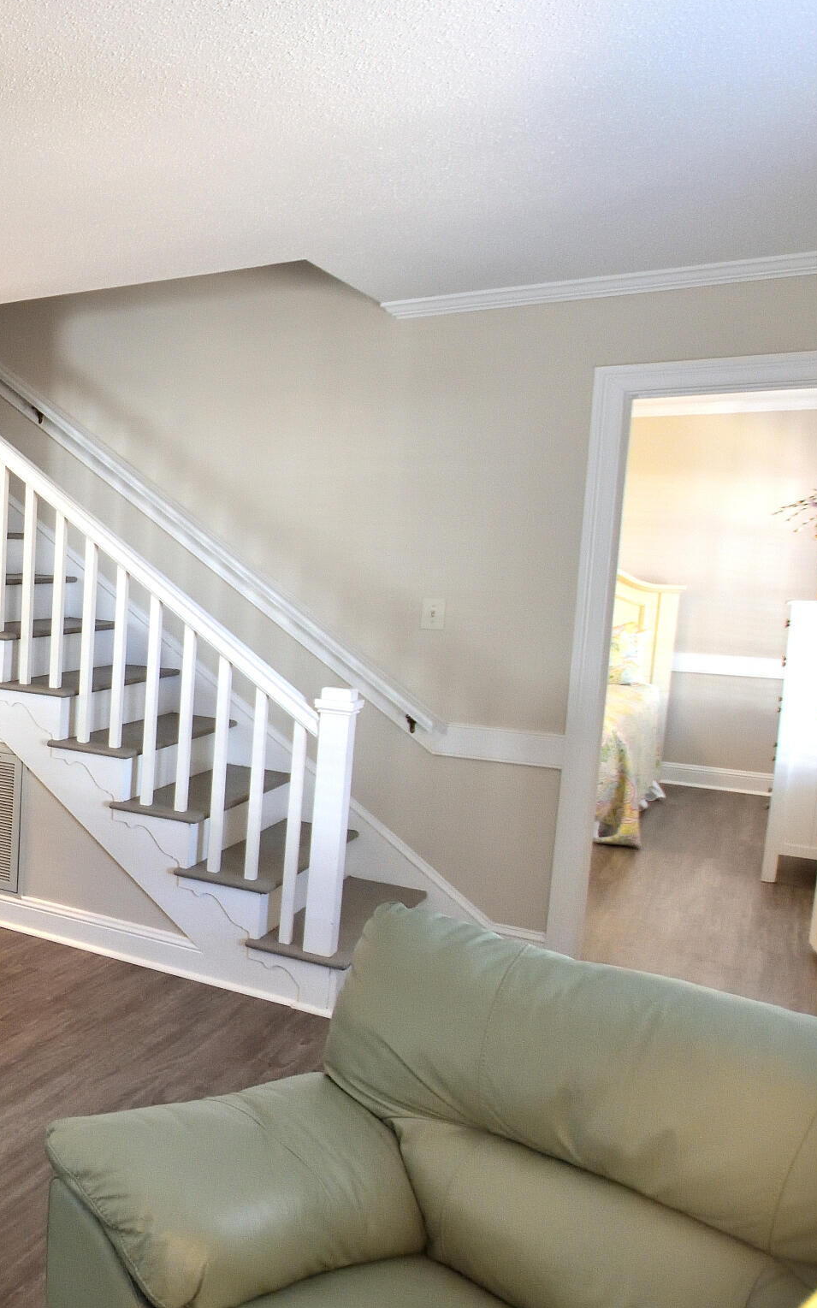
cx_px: -283
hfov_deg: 31.0
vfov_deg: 62.9
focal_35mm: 30
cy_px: 672
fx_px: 1069
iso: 800
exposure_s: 1/60
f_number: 4
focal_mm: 10
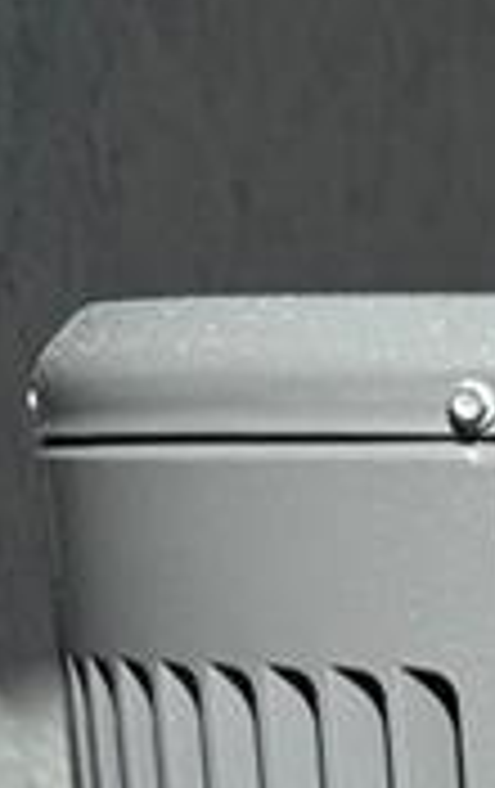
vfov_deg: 11.0
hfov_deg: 7.0
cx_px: 1354
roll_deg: +2.5
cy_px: 1513
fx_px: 3740
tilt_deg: -16.7
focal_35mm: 174
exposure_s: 1/7092
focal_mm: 6.76
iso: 80
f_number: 1.78
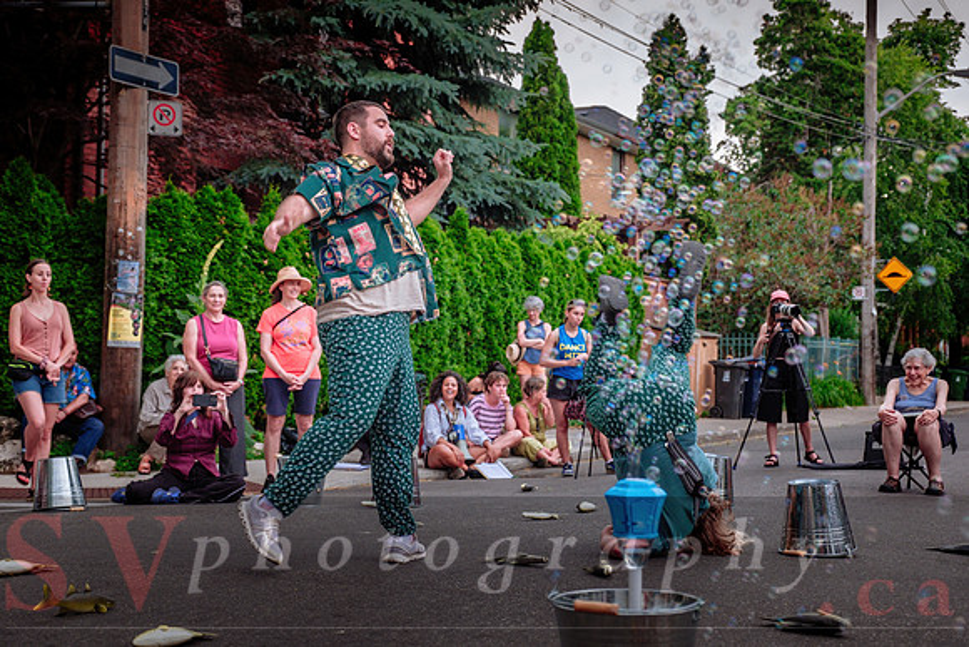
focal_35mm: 55
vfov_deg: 24.6
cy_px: 324
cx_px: 474
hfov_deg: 36.2
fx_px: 1481
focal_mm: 35.3
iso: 500
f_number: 2.8
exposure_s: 1/320
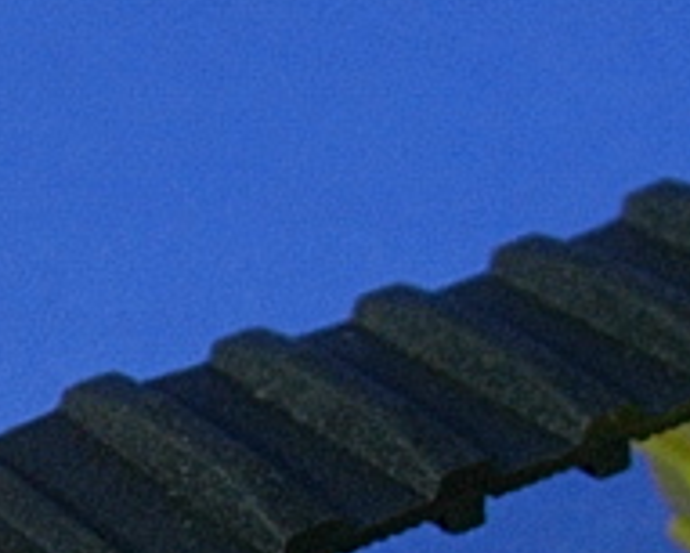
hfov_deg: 7.8
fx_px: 5006
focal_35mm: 245
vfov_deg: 6.3
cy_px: 694
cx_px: 802
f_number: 3.8
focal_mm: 11.3
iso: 70
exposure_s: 1/9.5
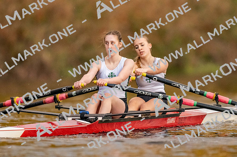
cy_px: 78
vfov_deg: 1.5
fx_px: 5921
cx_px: 118
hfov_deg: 2.3
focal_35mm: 900
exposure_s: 1/2500
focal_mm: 600
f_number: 4
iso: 5600
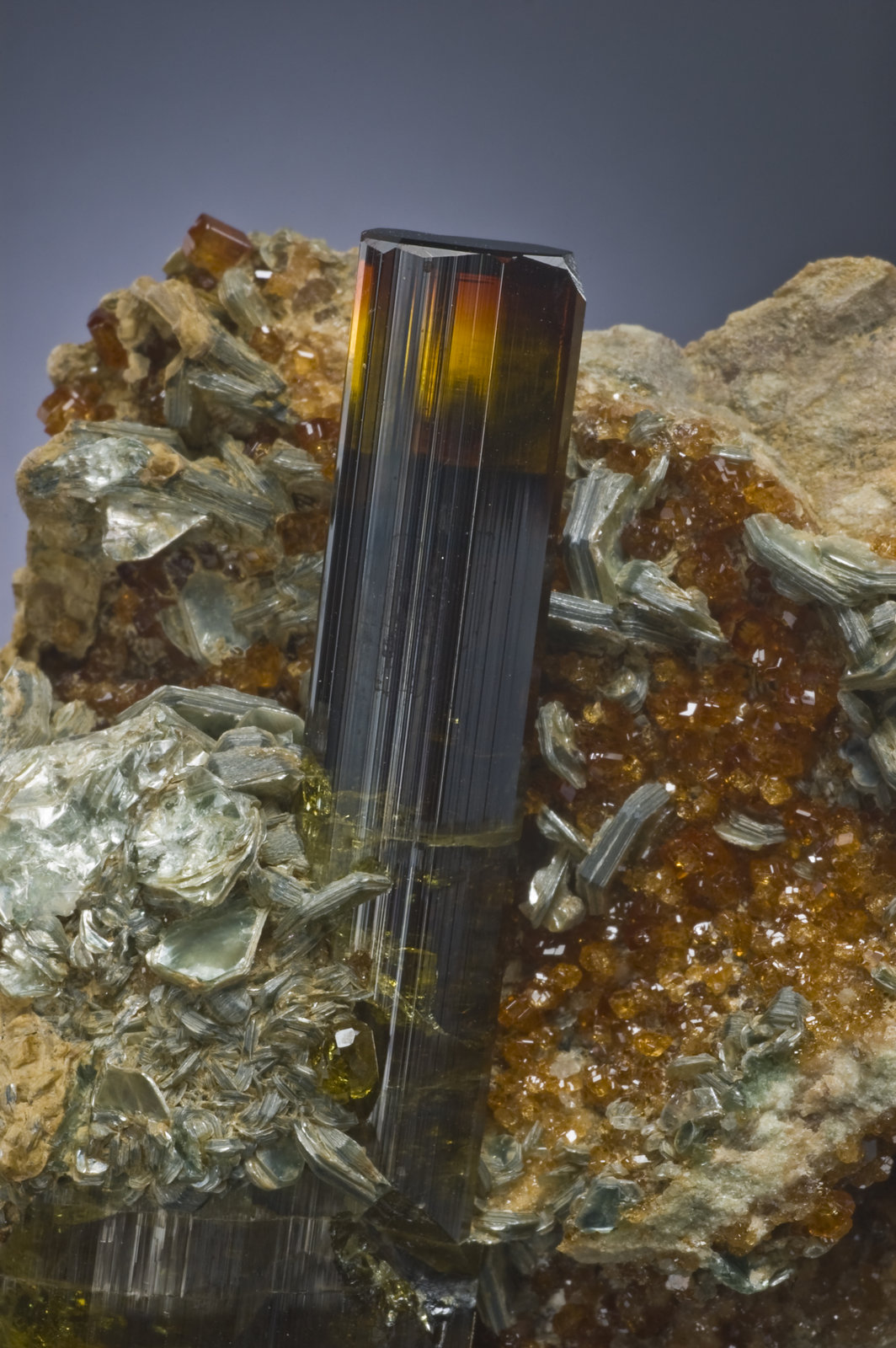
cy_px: 674
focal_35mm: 90
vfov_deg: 22.6
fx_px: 3366
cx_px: 448
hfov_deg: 15.2
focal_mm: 60
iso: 200
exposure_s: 1/60
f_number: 36
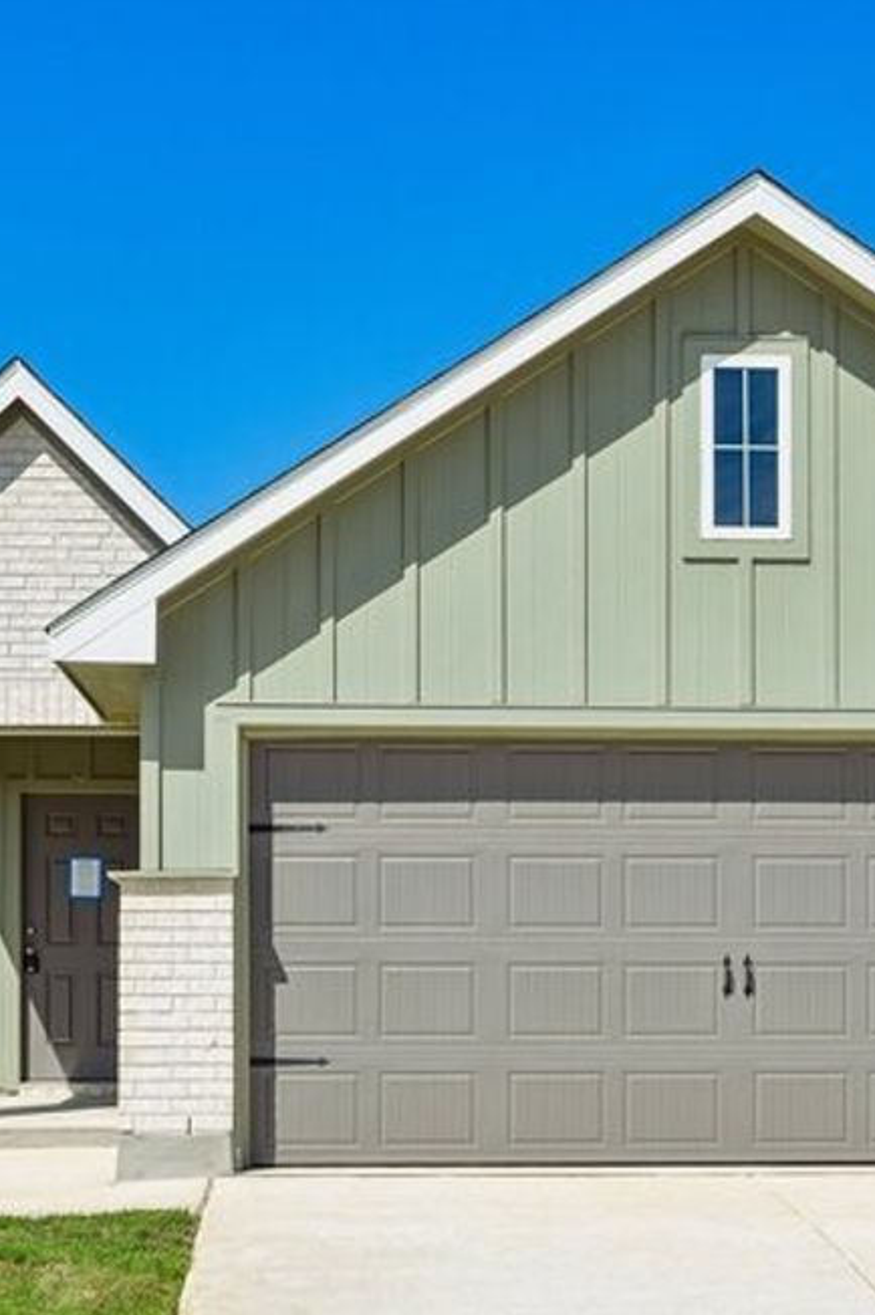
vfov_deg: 36.3
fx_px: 2007
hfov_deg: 24.6
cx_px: 484
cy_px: 648
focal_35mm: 55
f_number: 8
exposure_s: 1/200
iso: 100
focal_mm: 35
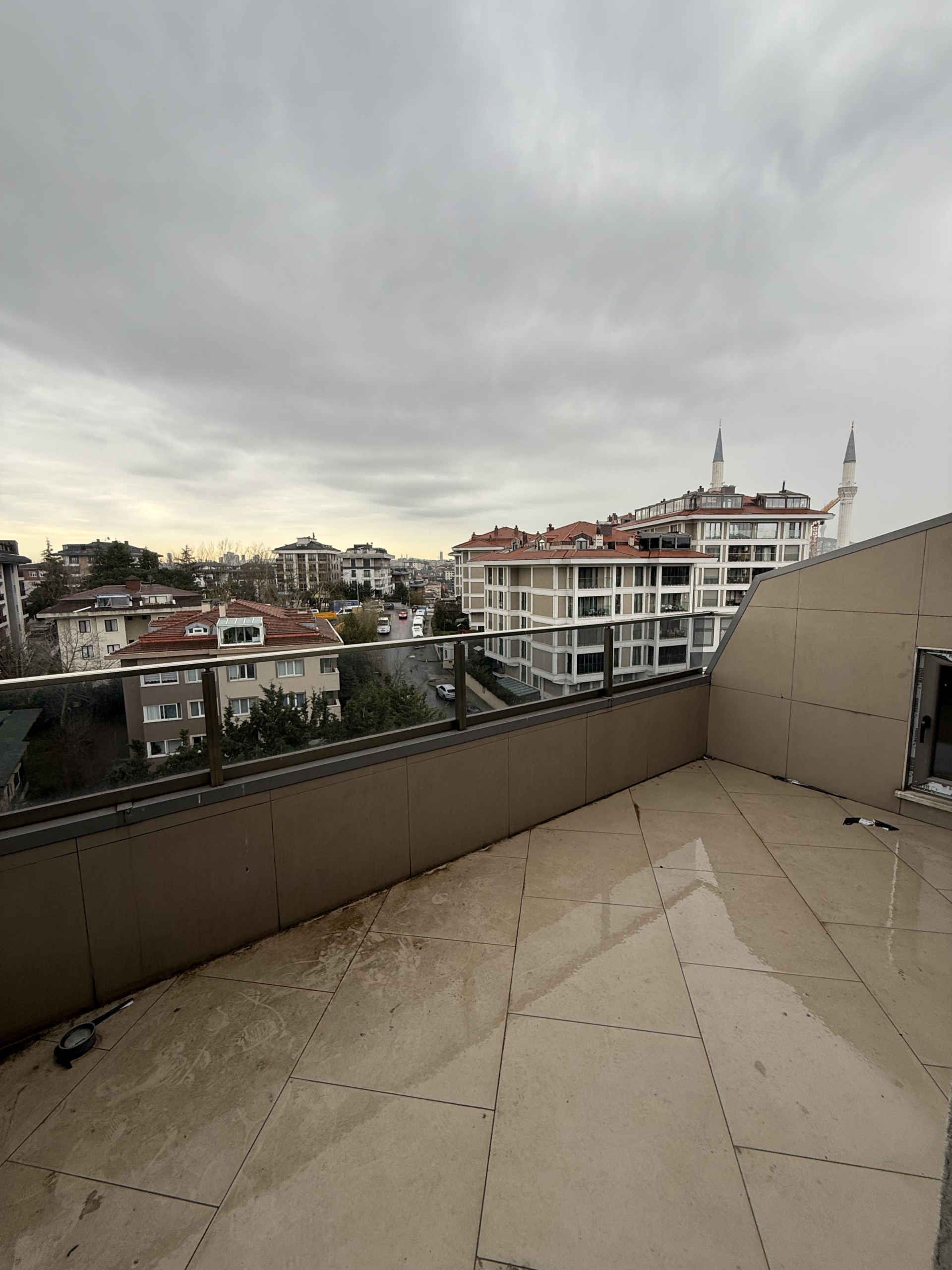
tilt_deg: -6.8
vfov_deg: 102.1
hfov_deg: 85.7
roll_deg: +0.1
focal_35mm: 14
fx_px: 513
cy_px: 635
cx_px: 476
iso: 50
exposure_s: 1/189
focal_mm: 2.22
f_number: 2.2
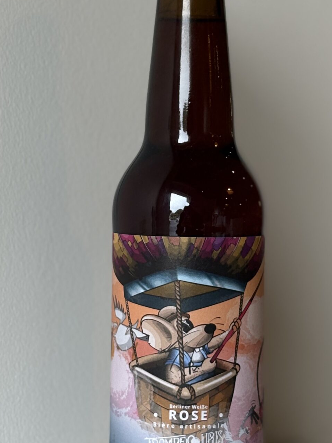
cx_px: 186
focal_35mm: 104
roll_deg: +0.5
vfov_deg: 18.9
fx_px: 1330
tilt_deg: +0.3
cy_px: 156
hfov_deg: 14.2
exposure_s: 1/165
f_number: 1.6
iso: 64
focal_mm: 5.96
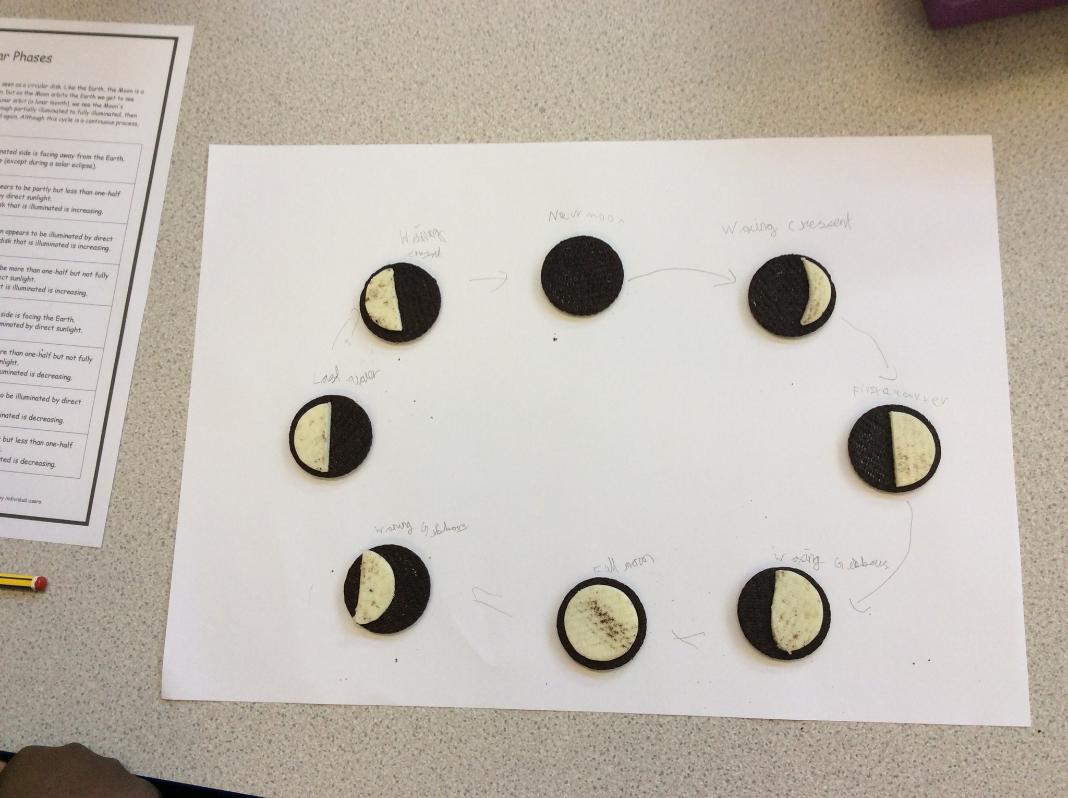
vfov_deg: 44.1
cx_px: 534
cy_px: 399
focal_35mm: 32
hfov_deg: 56.9
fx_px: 986
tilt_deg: -78.3
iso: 50
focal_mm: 3.3
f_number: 2.4
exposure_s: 1/25
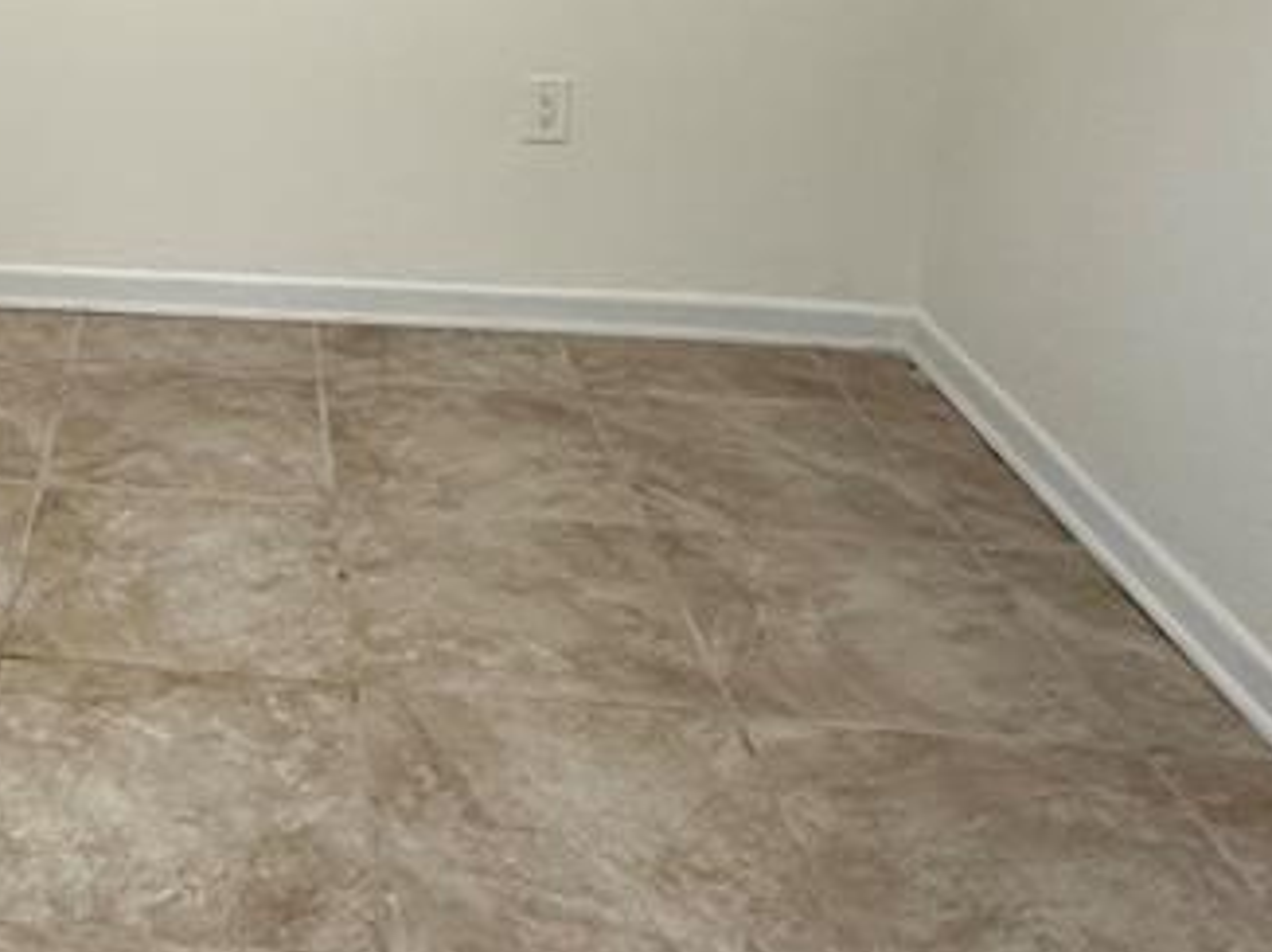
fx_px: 1616
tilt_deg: -9.8
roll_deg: -0.2
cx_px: 0
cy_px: -16
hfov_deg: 38.2
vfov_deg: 30.4
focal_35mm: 44
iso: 250
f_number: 2.2
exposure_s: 1/120
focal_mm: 2.22
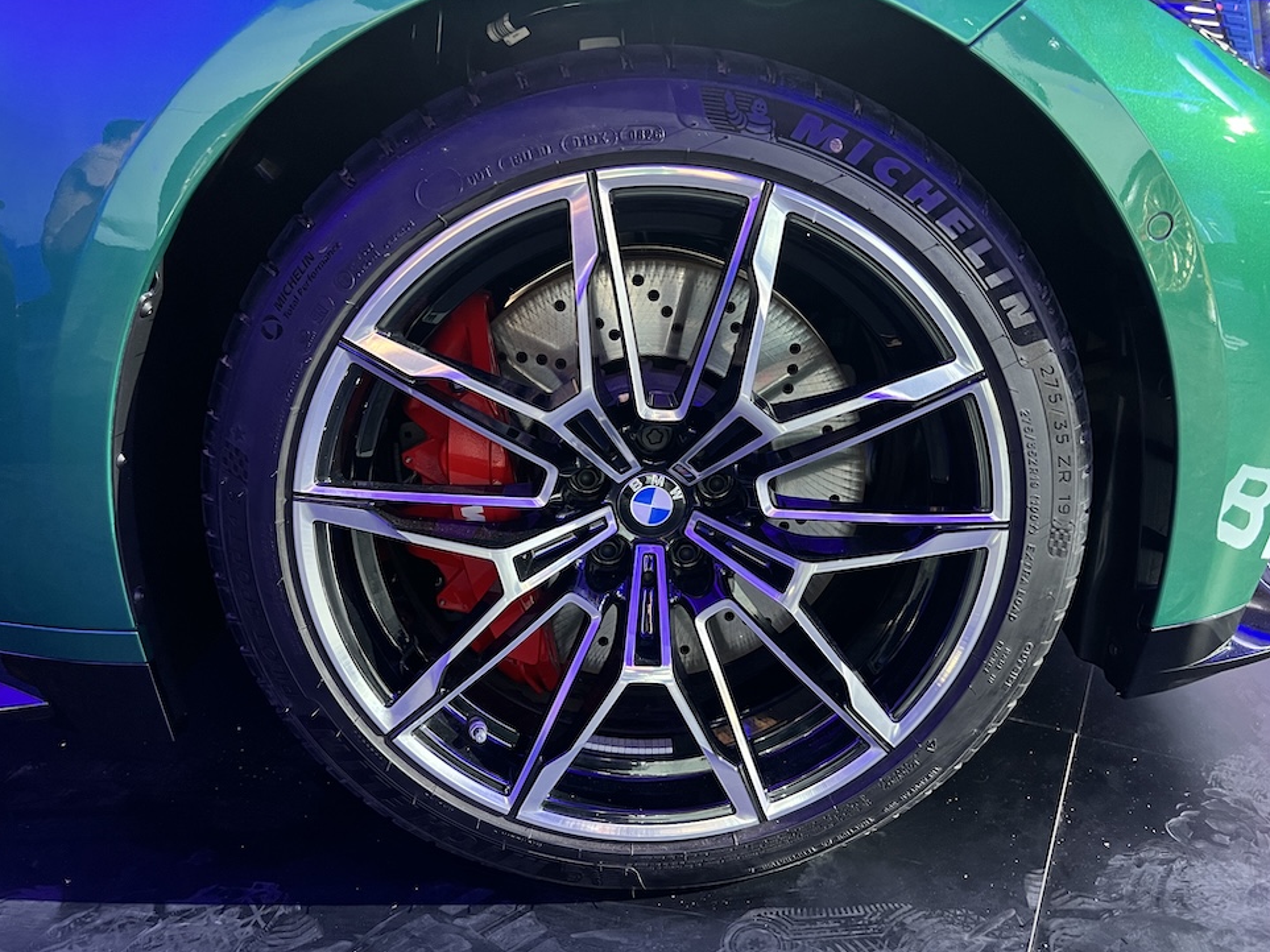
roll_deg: +1.1
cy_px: 484
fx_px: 990
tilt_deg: -19.8
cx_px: 646
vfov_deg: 51.3
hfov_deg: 65.3
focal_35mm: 27
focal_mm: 5.7
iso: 400
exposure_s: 1/34
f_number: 1.5
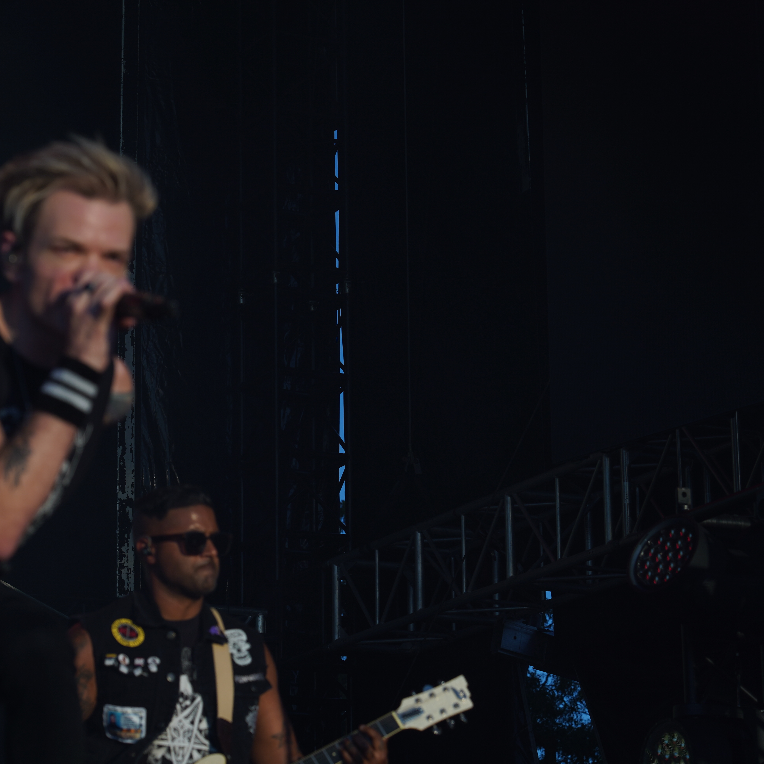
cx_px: 333
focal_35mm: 137
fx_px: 3421
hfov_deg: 12.7
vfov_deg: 12.7
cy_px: 376
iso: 100
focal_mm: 105
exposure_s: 1/400
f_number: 7.1
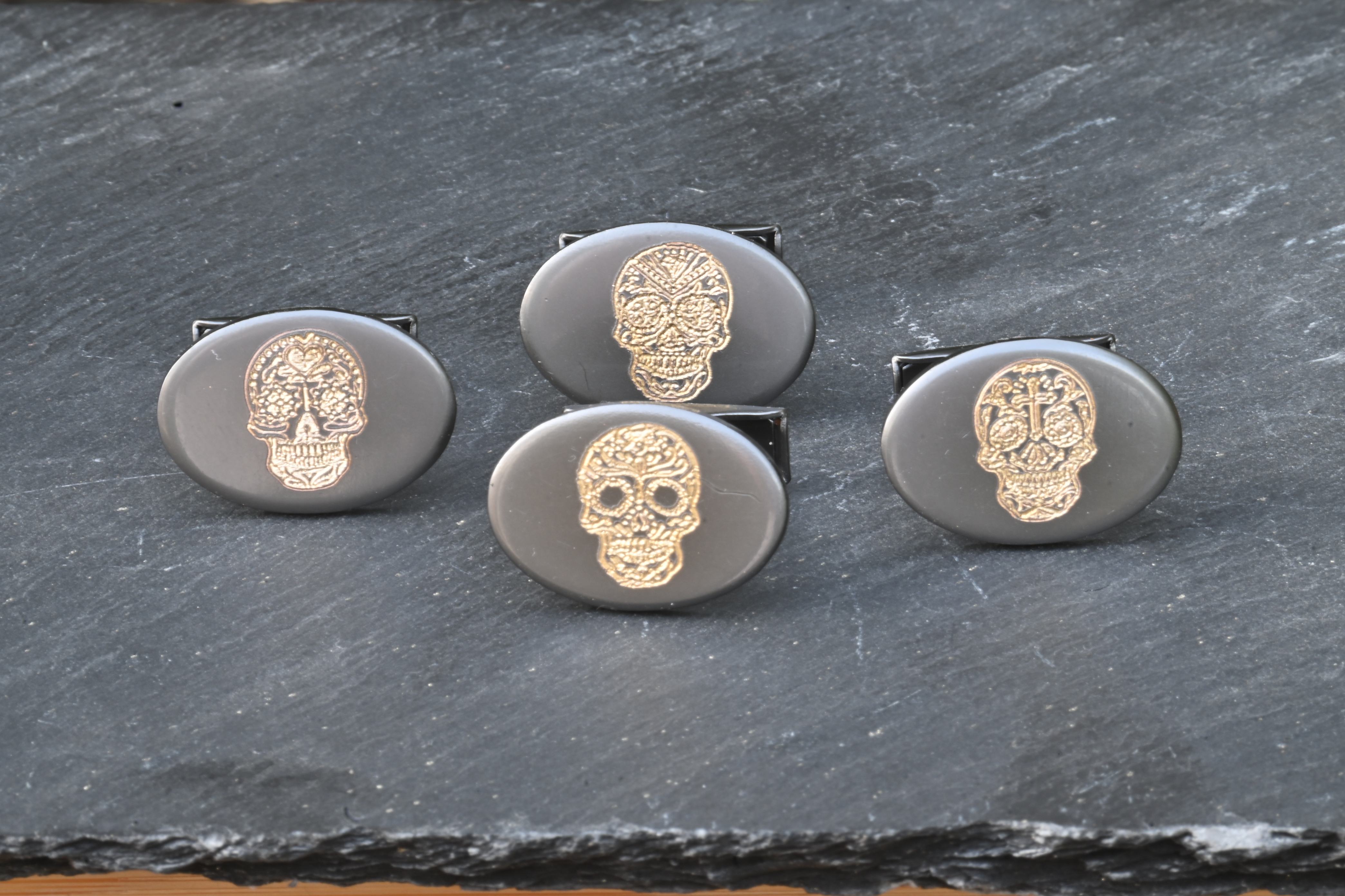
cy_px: 448
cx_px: 672
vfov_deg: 4.0
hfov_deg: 6.0
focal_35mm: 345
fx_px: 12889
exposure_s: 1
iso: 100
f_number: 32
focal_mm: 230
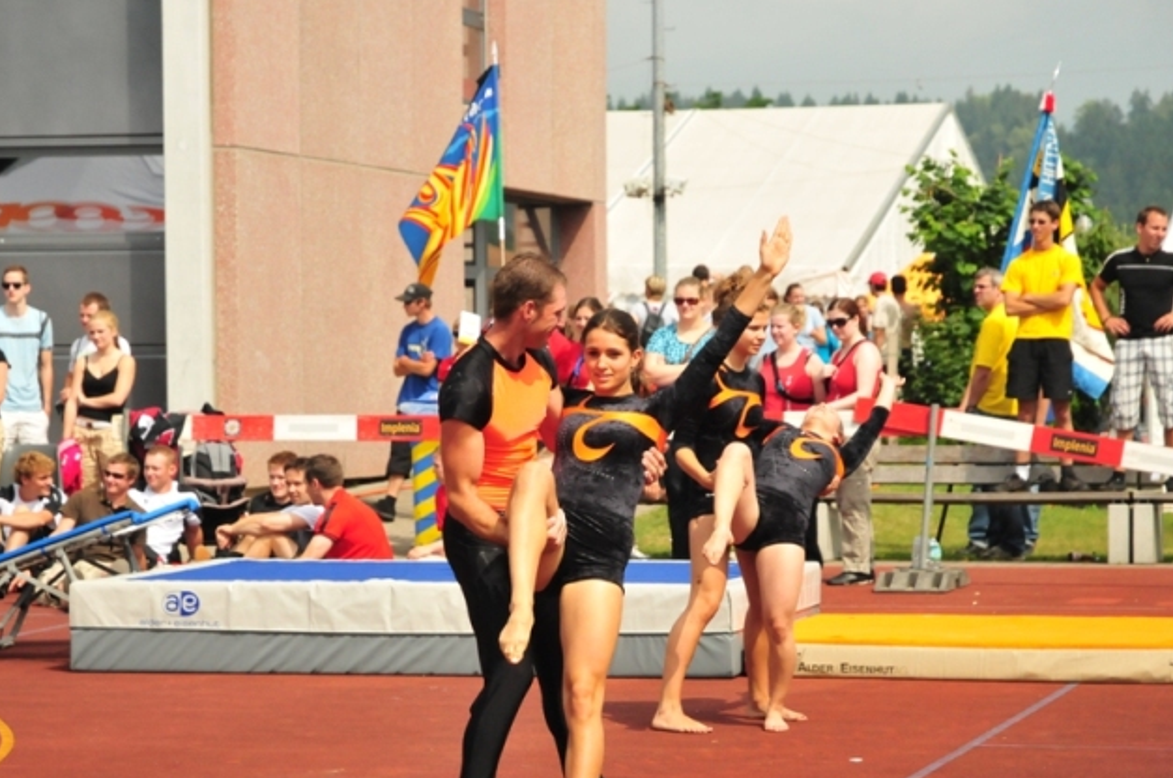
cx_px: 531
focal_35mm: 134
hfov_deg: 15.3
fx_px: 4359
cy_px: 448
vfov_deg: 10.2
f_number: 4.5
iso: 1000
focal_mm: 70
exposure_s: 1/8000
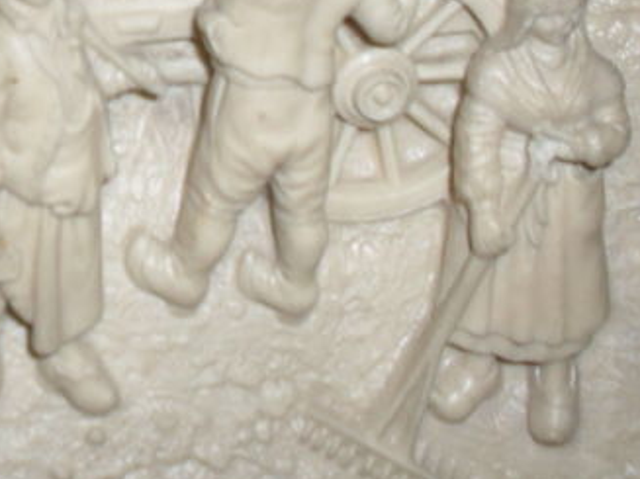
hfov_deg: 17.7
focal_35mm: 107
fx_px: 1978
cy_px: -43
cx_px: -86
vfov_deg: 13.6
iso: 200
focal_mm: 6.3
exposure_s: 1/45
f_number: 3.2
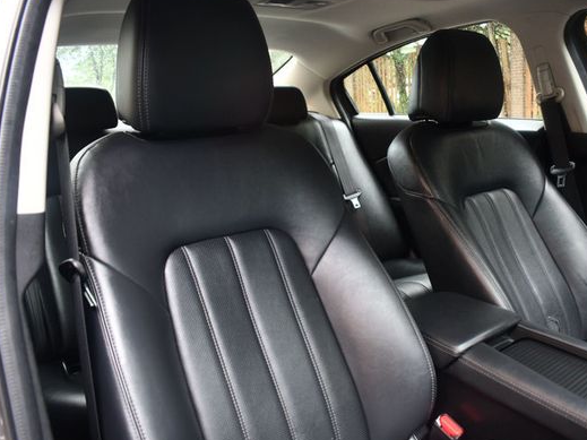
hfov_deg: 56.6
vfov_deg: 44.1
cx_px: 331
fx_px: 543
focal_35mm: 32
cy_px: 208
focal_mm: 18
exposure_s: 1/125
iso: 900
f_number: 3.5
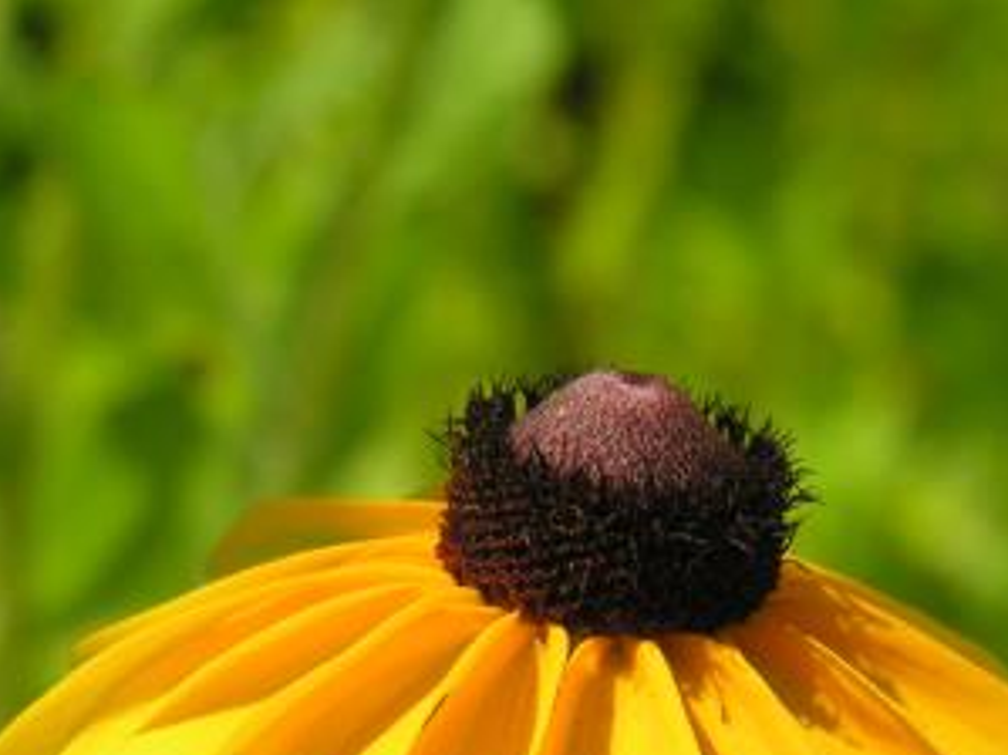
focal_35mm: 375
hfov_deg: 5.3
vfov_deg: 4.0
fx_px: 10915
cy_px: 752
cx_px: 583
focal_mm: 44.5
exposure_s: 1/160
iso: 50
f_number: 7.1
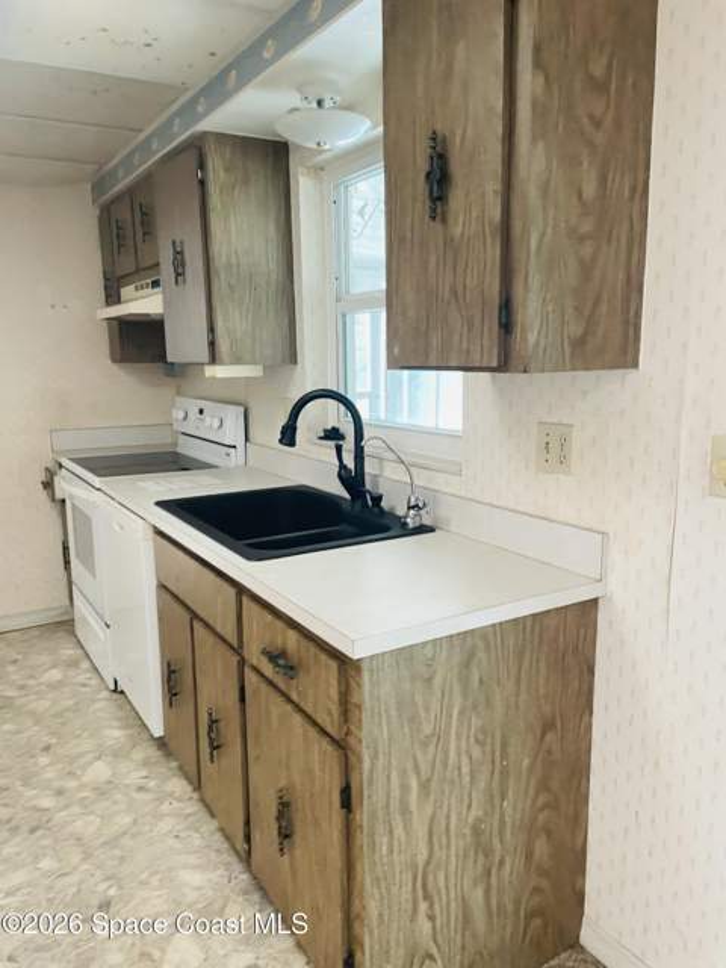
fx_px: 727
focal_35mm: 26
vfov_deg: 67.3
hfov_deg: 53.1
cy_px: 484
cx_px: 363
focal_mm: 4.2
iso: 160
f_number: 1.6
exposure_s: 1/60
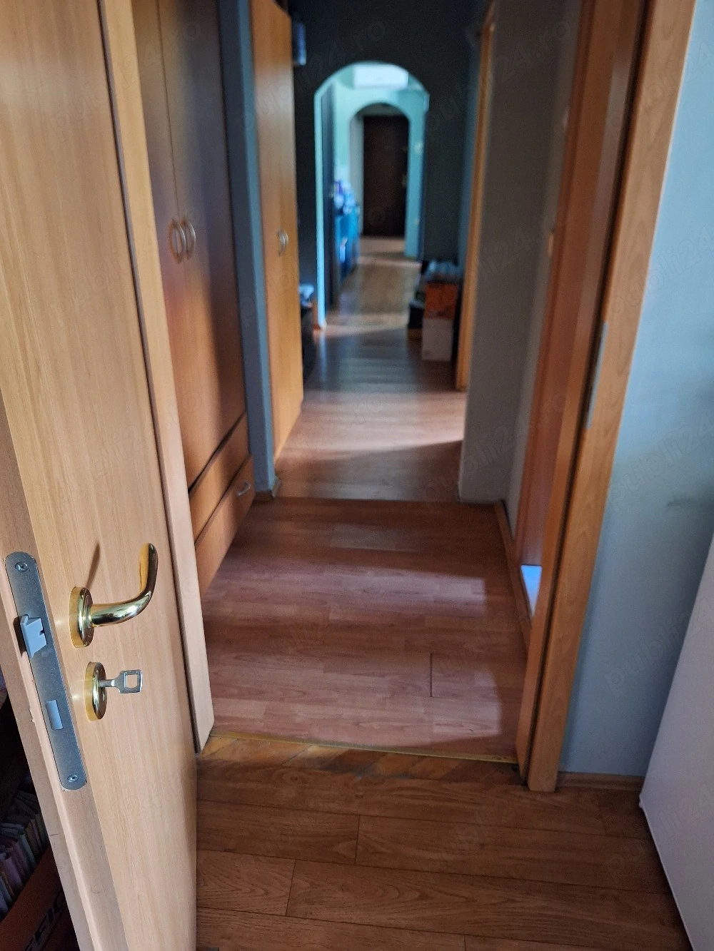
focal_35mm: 23
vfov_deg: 73.9
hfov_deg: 58.9
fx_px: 632
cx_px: 357
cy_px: 476
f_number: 1.8
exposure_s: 1/20
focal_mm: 5.54
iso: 640
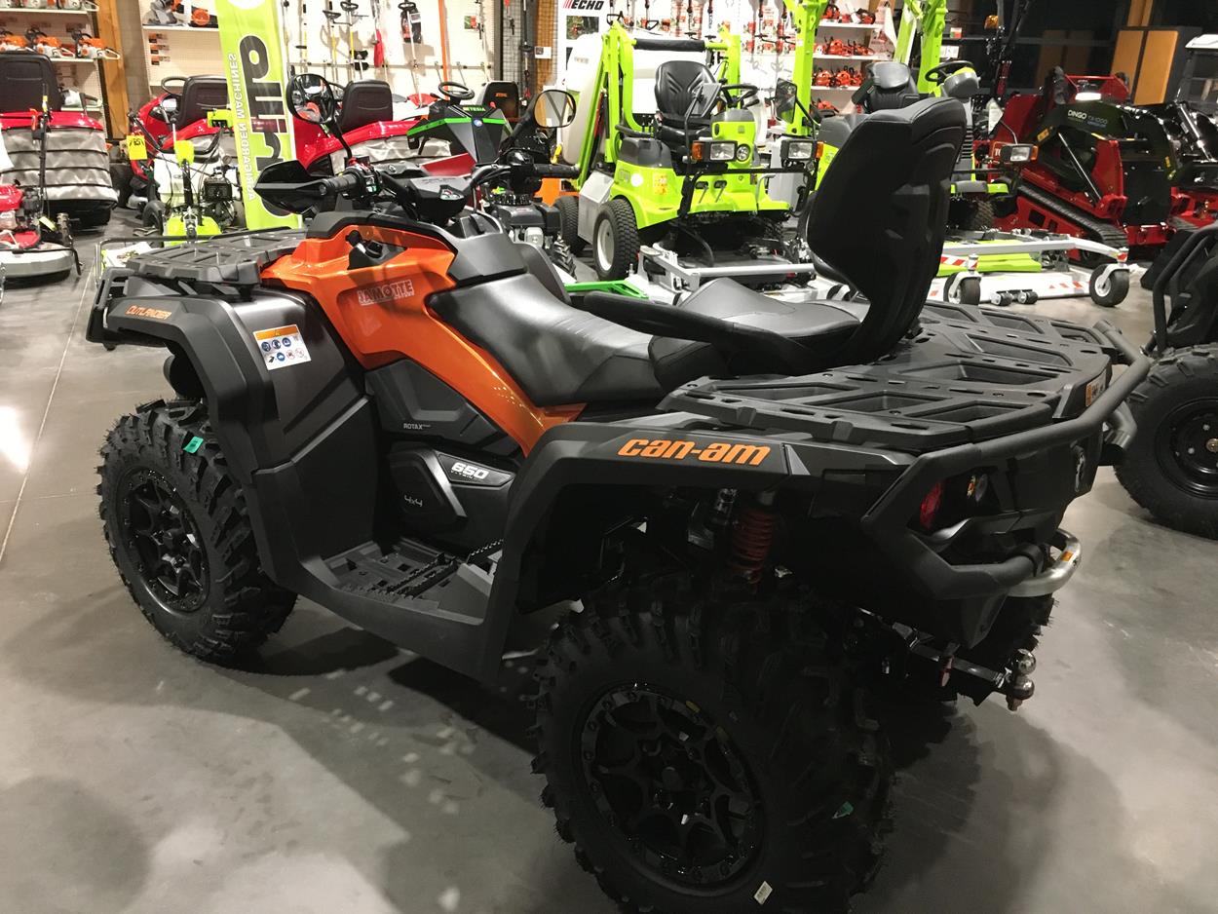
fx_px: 1021
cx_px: 609
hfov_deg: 61.7
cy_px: 457
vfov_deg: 48.2
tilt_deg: -21.1
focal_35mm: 29
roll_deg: -1.7
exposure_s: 1/25
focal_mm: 4.15
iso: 200
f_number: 2.2
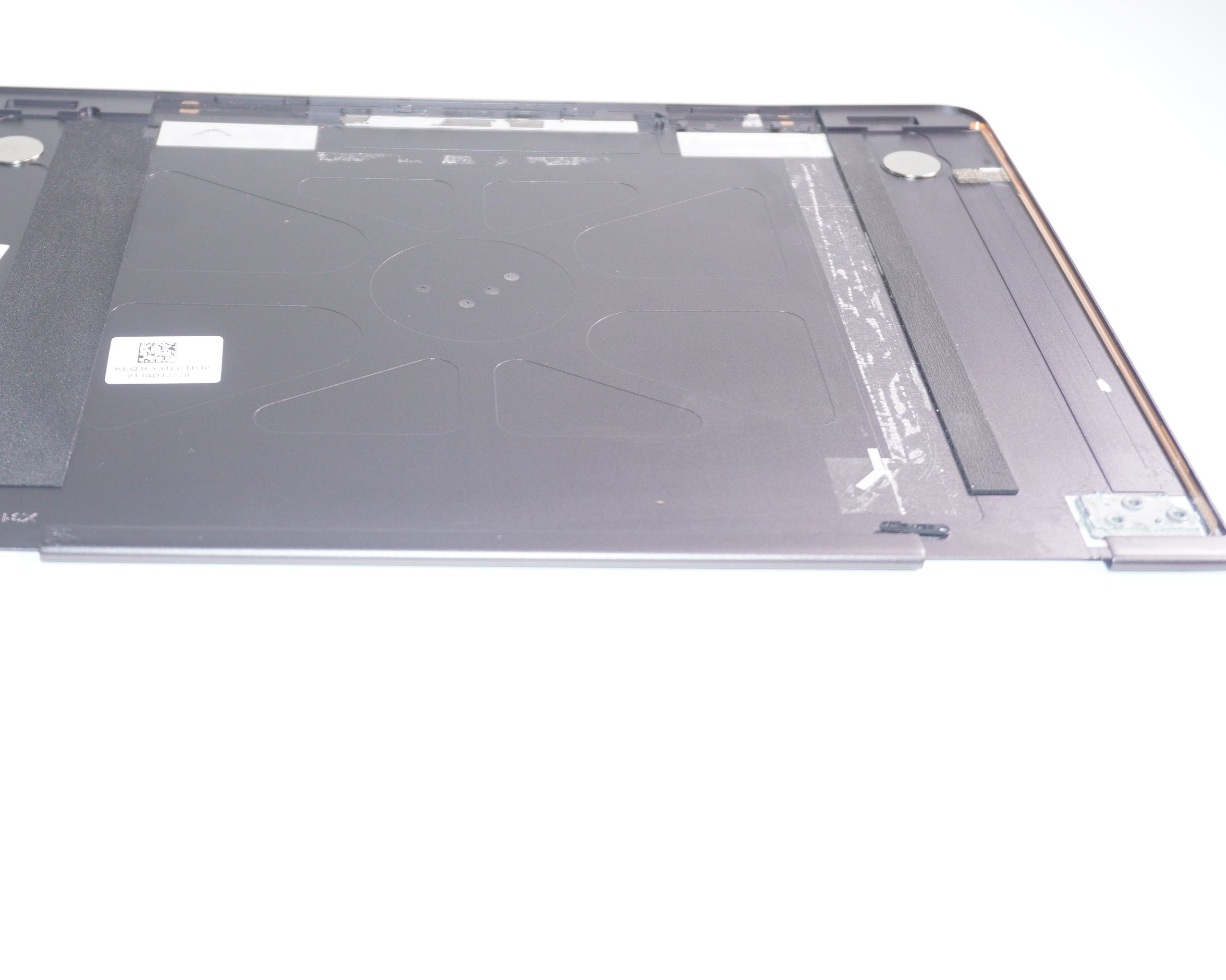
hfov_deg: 38.1
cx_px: 474
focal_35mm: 49
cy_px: 478
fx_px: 1763
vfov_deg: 31.1
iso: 640
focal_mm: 27
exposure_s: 1/125
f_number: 5
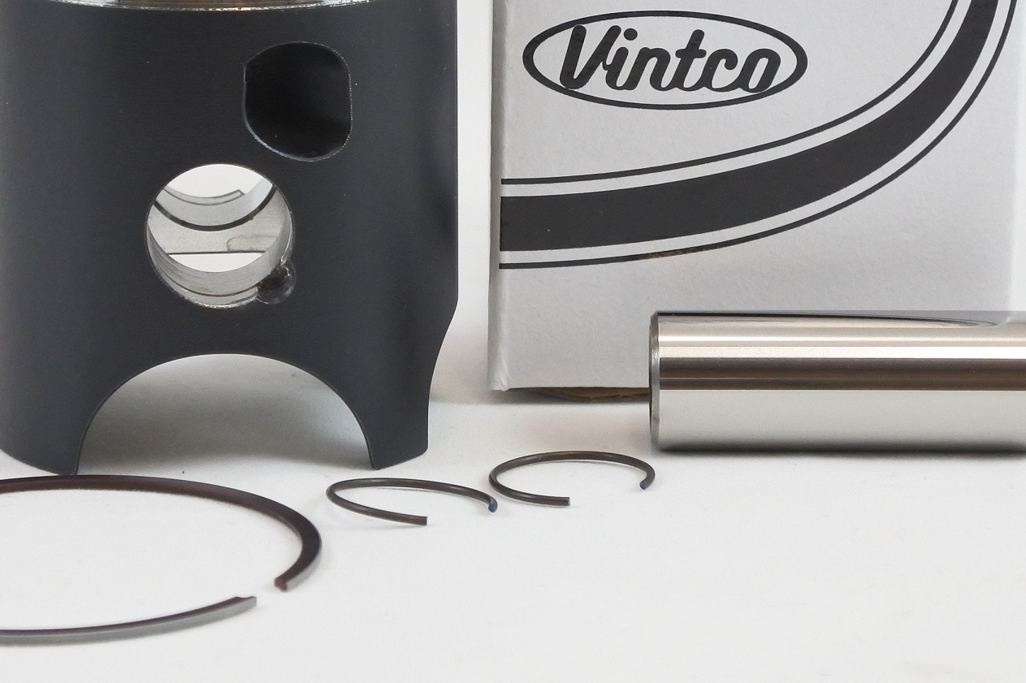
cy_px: 194
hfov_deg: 22.1
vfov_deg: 14.8
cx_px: 467
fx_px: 2621
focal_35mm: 92
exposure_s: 1/125
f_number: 4.8
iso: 560
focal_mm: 21.4
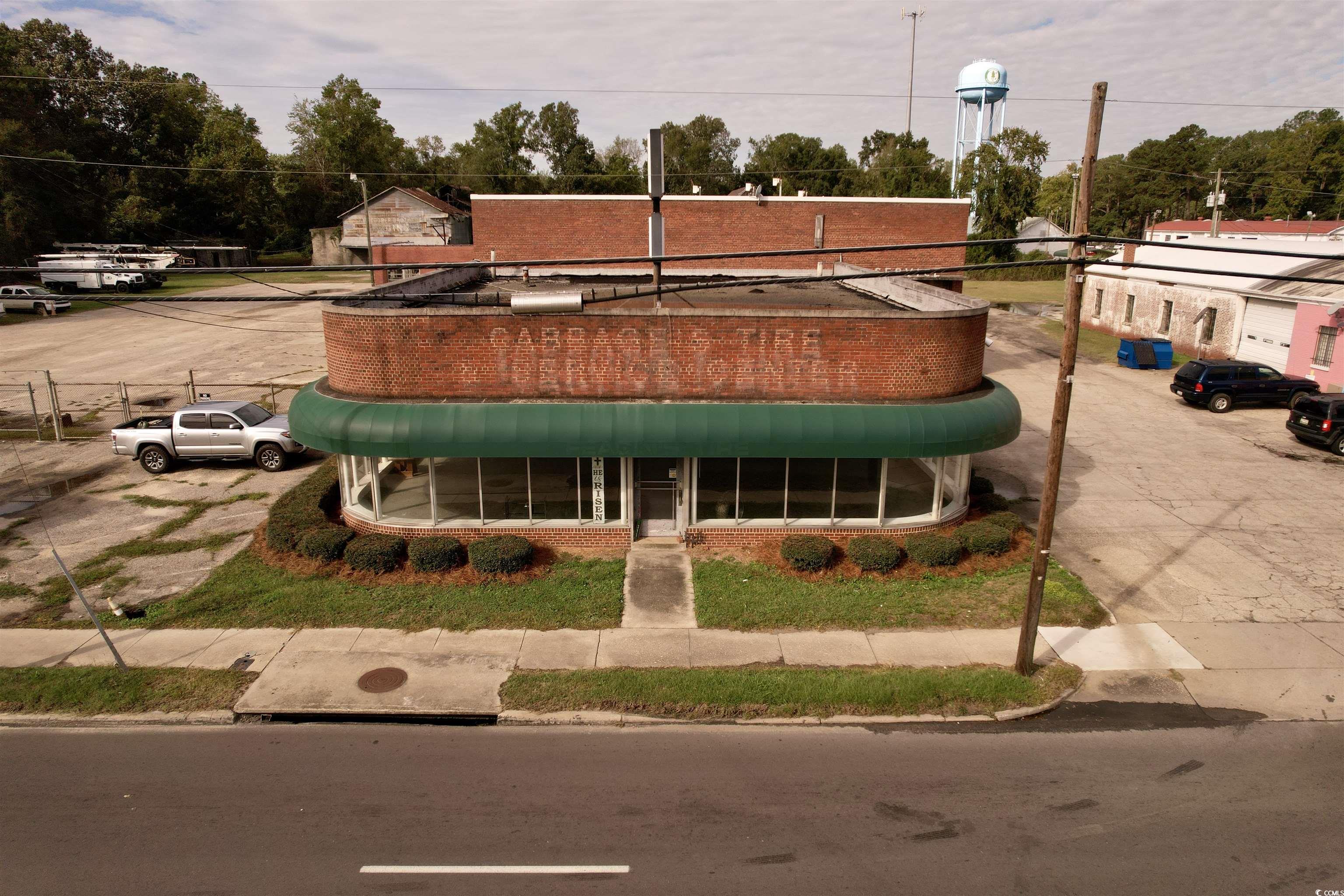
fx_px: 821
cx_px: 672
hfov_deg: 78.6
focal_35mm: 22
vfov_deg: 57.2
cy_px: 448
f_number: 2.8
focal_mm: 8.38
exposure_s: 1/3000
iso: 130
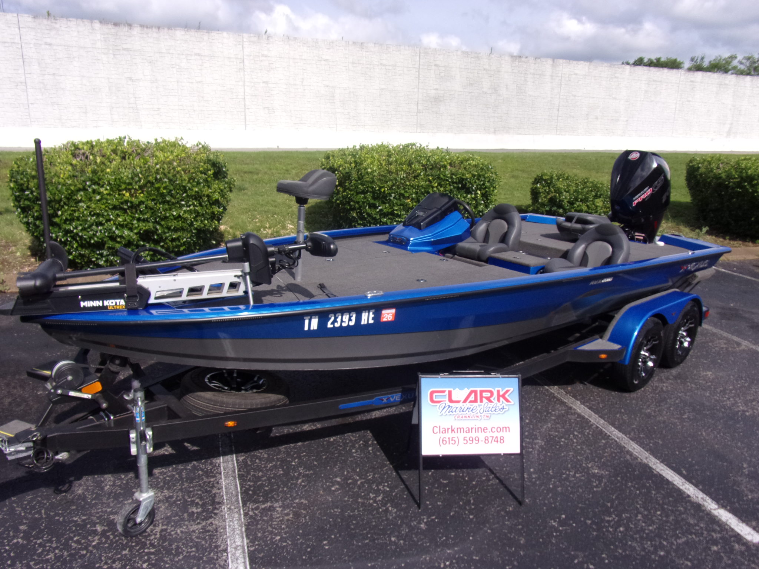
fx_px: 526
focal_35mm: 24
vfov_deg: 56.8
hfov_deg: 71.6
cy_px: 284
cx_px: 380
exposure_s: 1/1200
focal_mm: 4.3
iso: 80
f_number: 3.3
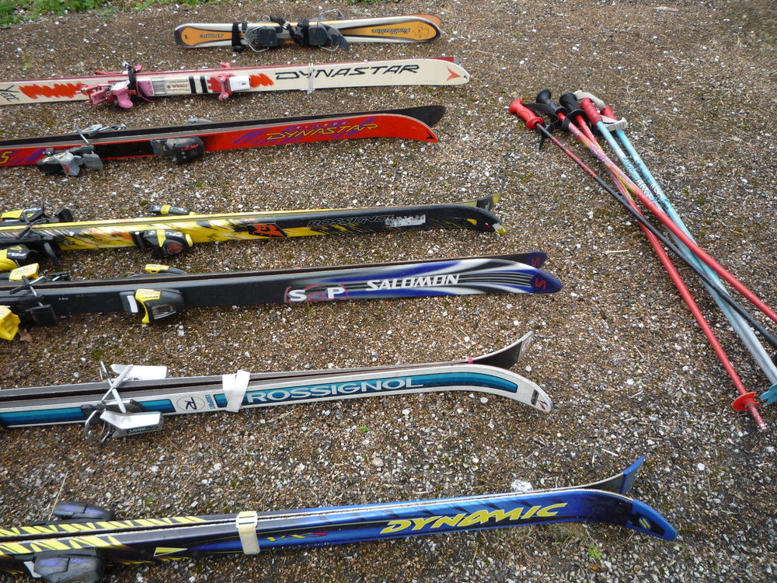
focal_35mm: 30
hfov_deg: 60.0
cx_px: 388
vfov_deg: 46.8
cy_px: 292
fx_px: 673
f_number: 4
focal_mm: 5.2
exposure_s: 1/200
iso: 100
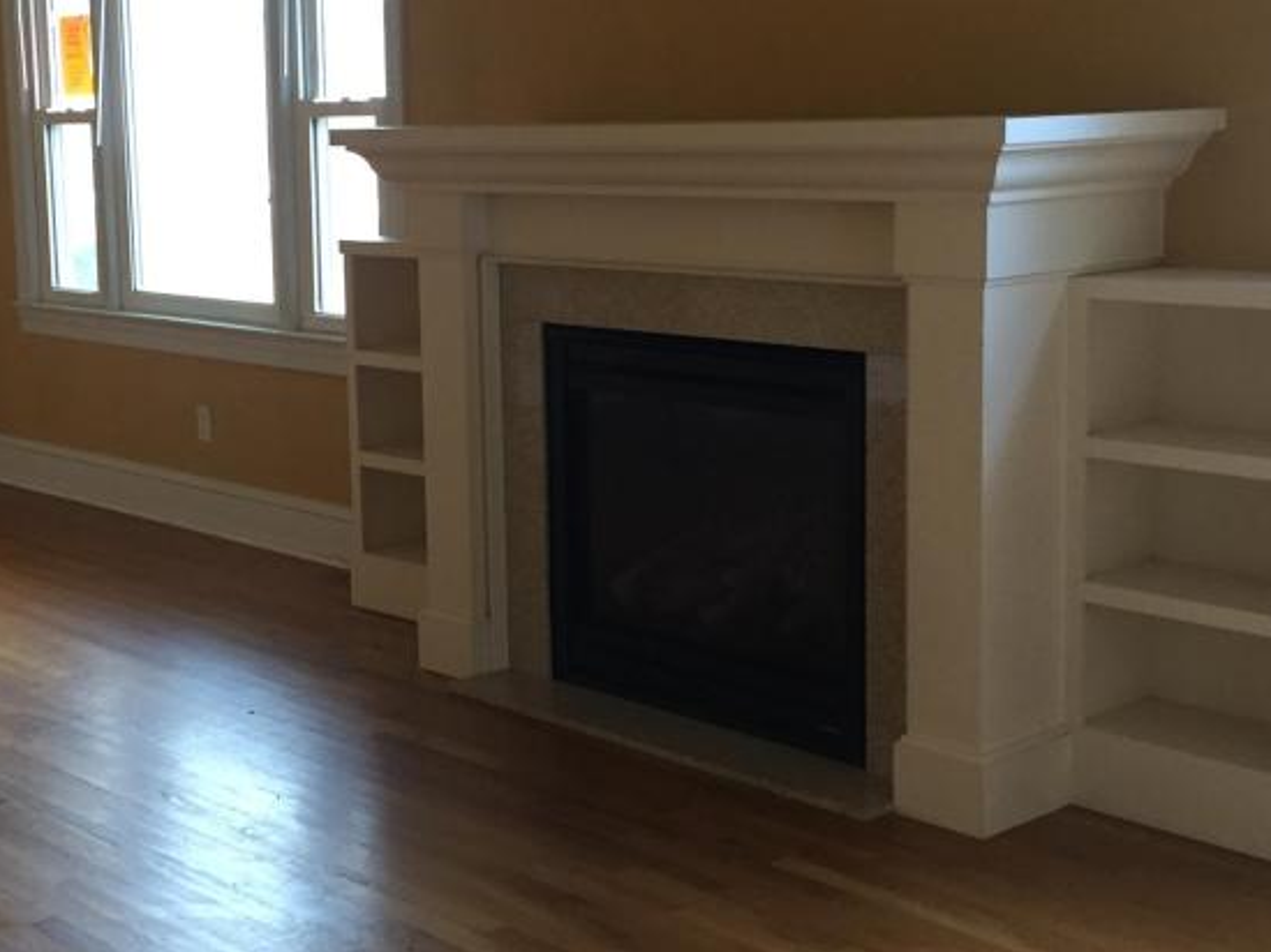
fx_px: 1982
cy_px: 402
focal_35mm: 54
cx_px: 495
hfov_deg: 35.4
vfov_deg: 27.0
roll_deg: -0.3
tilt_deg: -5.9
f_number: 2.2
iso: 125
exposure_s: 1/30
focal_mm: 4.15
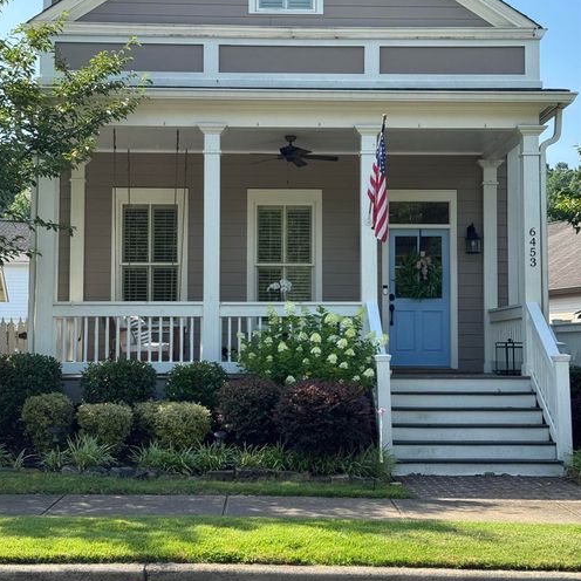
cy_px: 271
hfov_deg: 30.0
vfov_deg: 30.0
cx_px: 289
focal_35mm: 57
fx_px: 1082
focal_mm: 6.76
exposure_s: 1/1427
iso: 64
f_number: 1.78
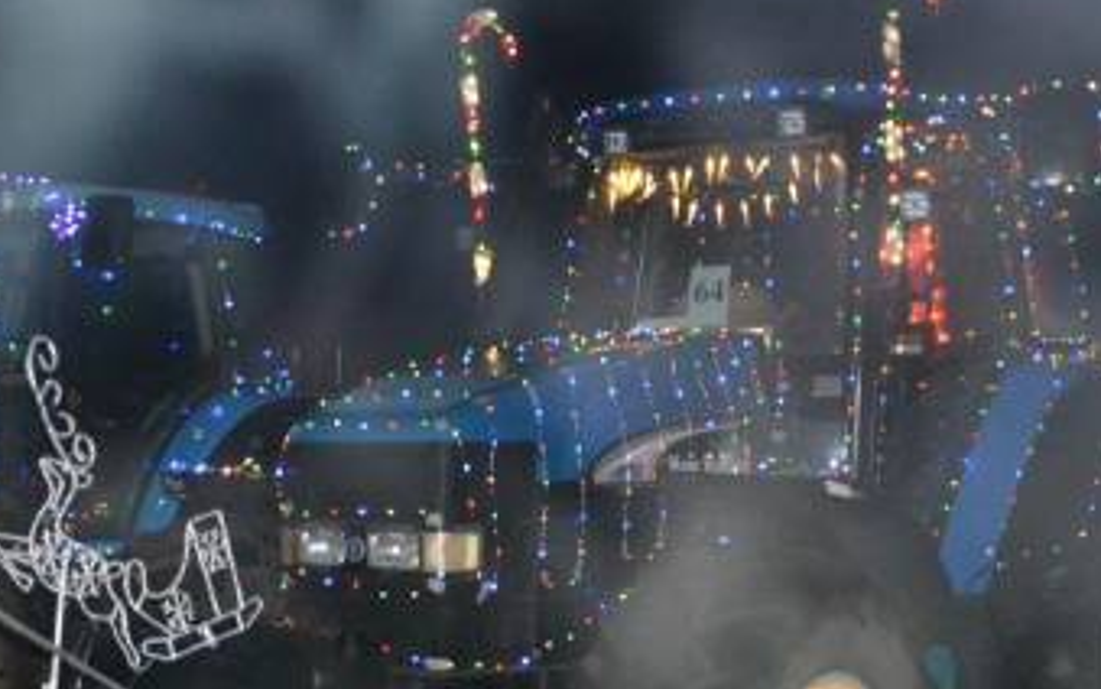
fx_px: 1951
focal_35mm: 65
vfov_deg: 19.9
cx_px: 29
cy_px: 518
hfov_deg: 29.6
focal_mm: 18
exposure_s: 1/60
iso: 3200
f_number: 3.5
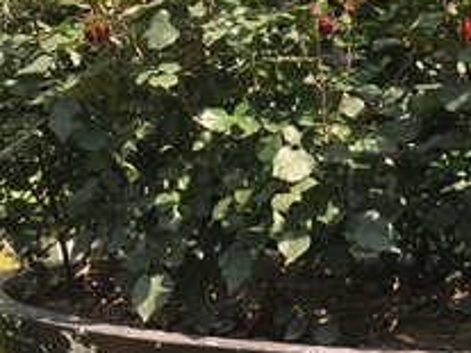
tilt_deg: +6.3
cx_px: 455
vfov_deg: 14.4
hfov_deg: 19.0
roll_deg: -0.7
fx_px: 1373
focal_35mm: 101
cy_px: 0
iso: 25
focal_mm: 4.15
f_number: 2.2
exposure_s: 1/610
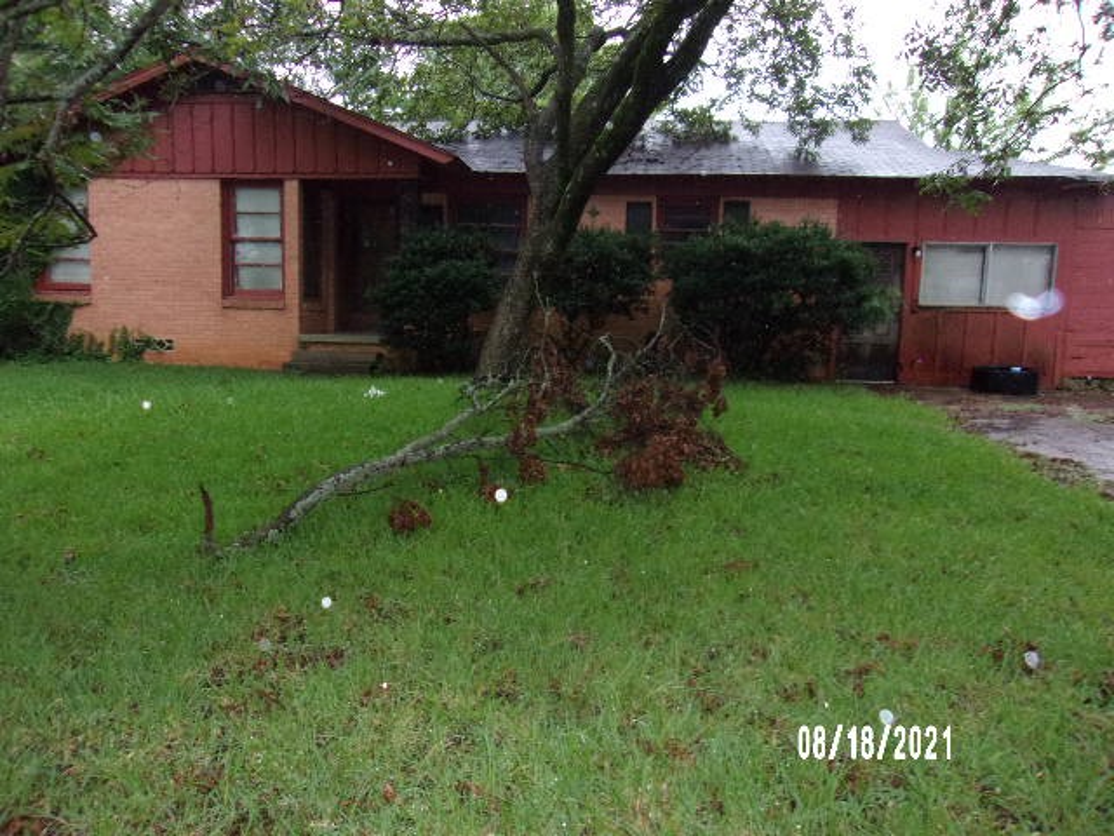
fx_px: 869
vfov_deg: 51.4
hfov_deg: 65.3
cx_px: 557
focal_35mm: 27
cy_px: 418
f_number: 3
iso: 400
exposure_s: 1/34
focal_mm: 4.9
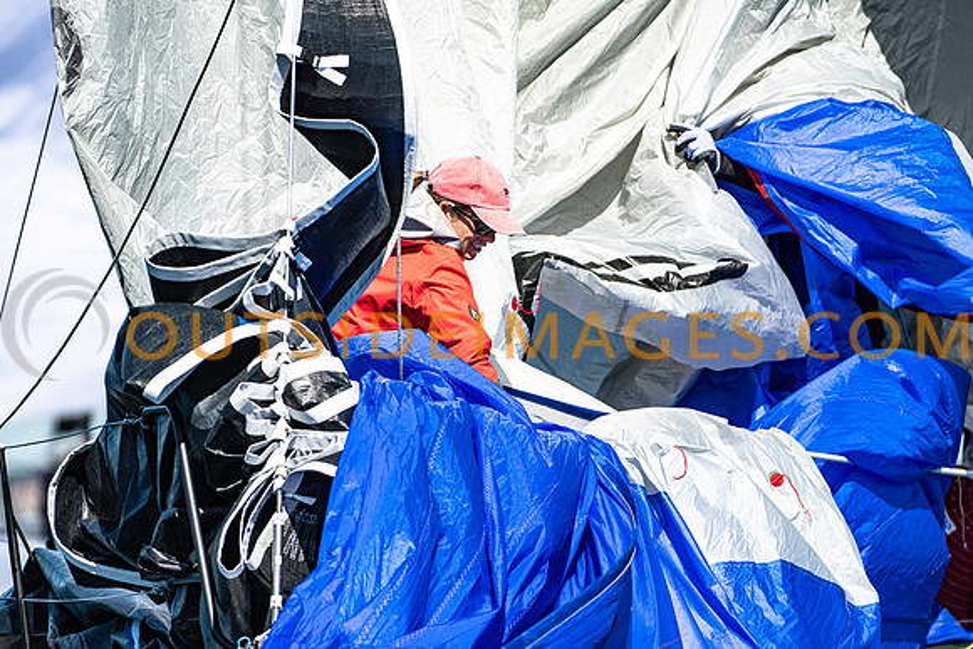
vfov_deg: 3.0
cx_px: 486
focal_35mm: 465
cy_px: 324
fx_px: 12570
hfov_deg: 4.4
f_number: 5
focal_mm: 310
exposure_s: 1/2500
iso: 320
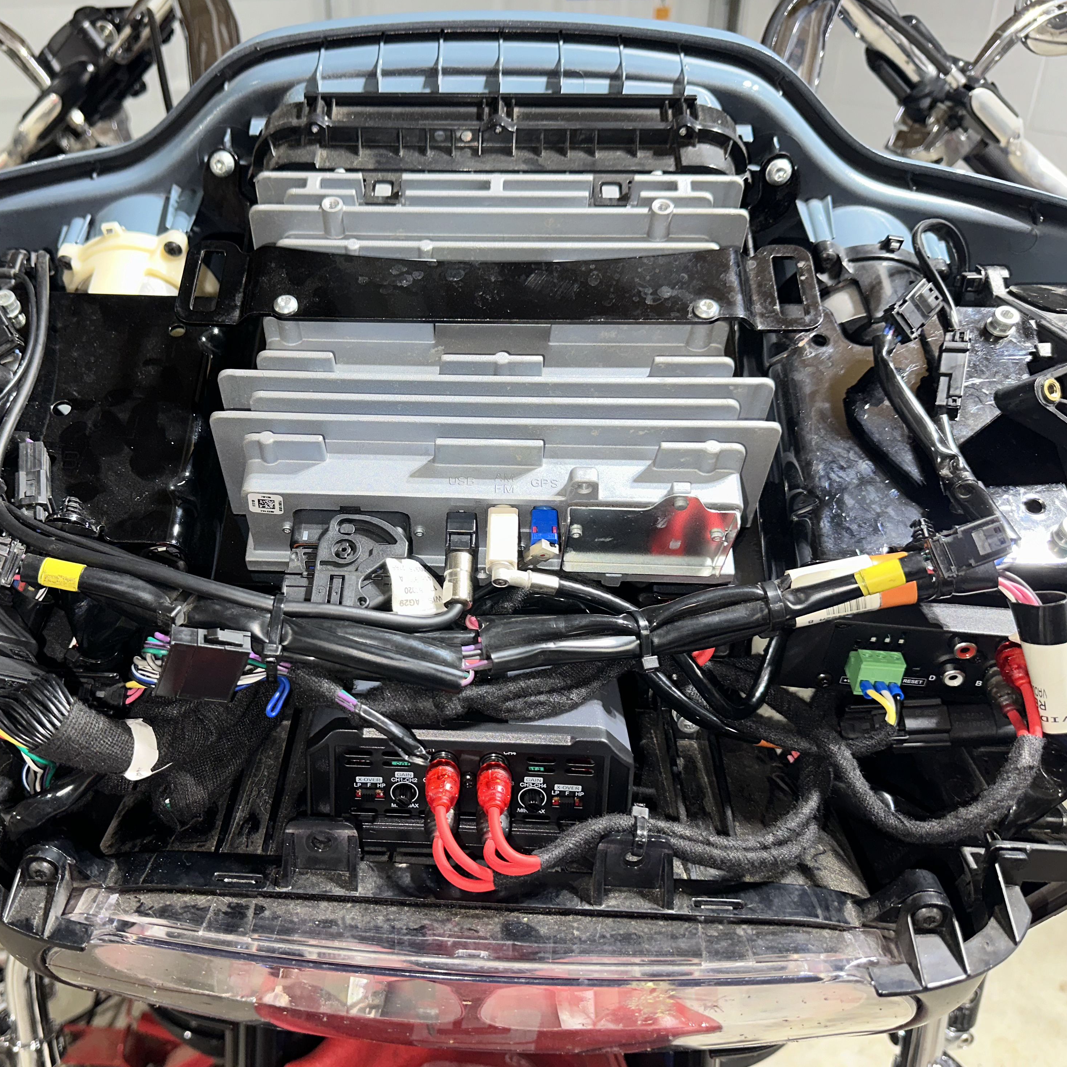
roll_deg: +1.1
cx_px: 418
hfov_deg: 55.1
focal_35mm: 29
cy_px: 544
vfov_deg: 55.6
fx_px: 1011
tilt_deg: -28.3
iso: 50
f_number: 1.78
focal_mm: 6.86
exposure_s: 1/37
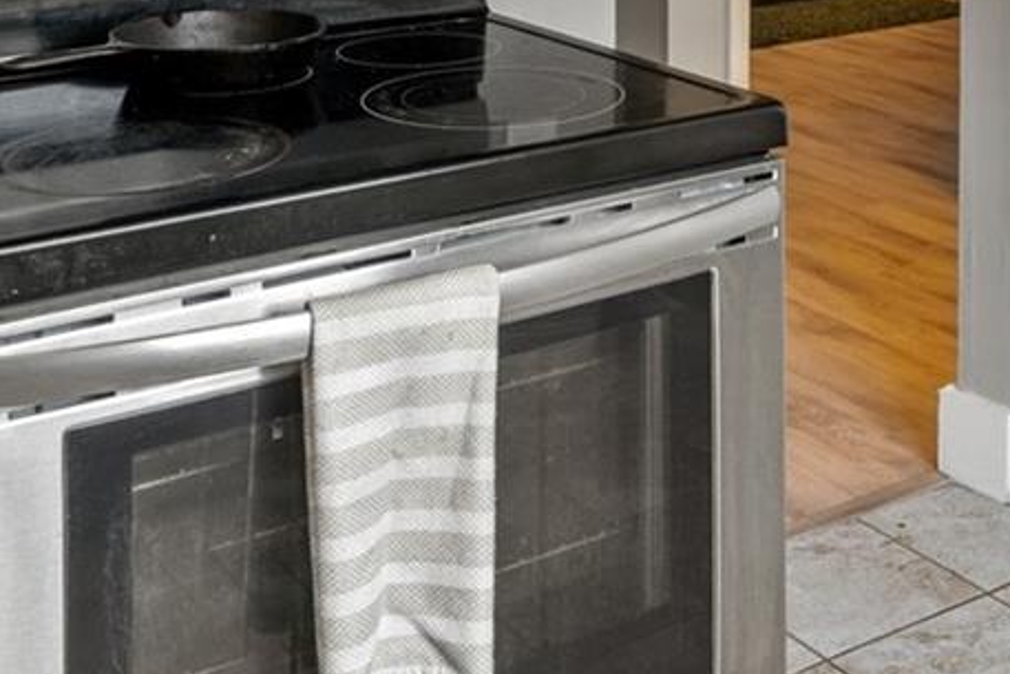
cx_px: 707
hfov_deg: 31.5
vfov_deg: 19.5
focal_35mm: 63
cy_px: -252
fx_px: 1768
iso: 320
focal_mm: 18
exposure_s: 2.5
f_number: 8
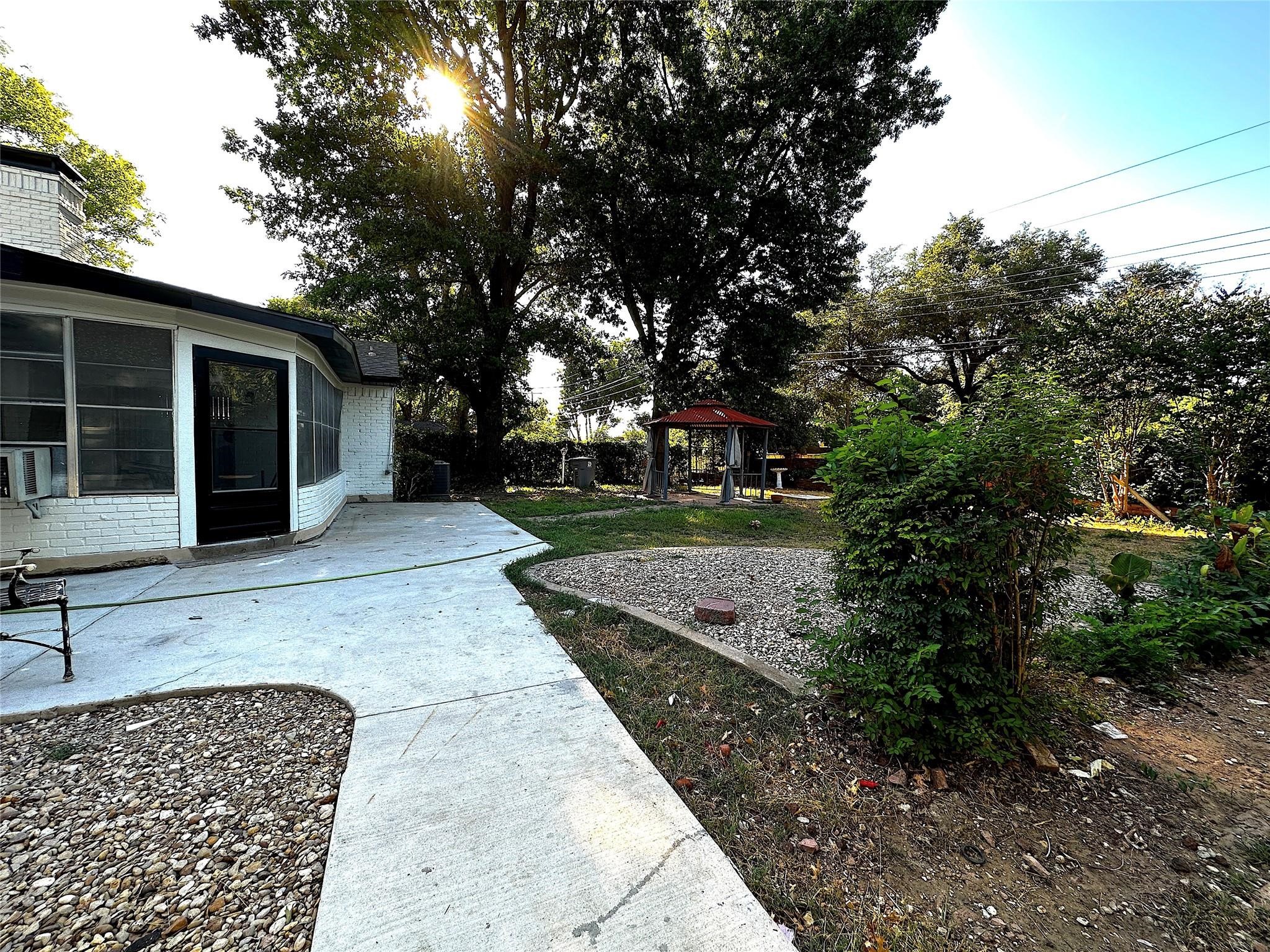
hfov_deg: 102.1
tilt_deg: -3.4
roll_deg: -1.1
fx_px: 514
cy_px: 476
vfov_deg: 85.7
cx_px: 635
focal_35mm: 14
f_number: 2.2
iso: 40
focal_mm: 2.22
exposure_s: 1/198
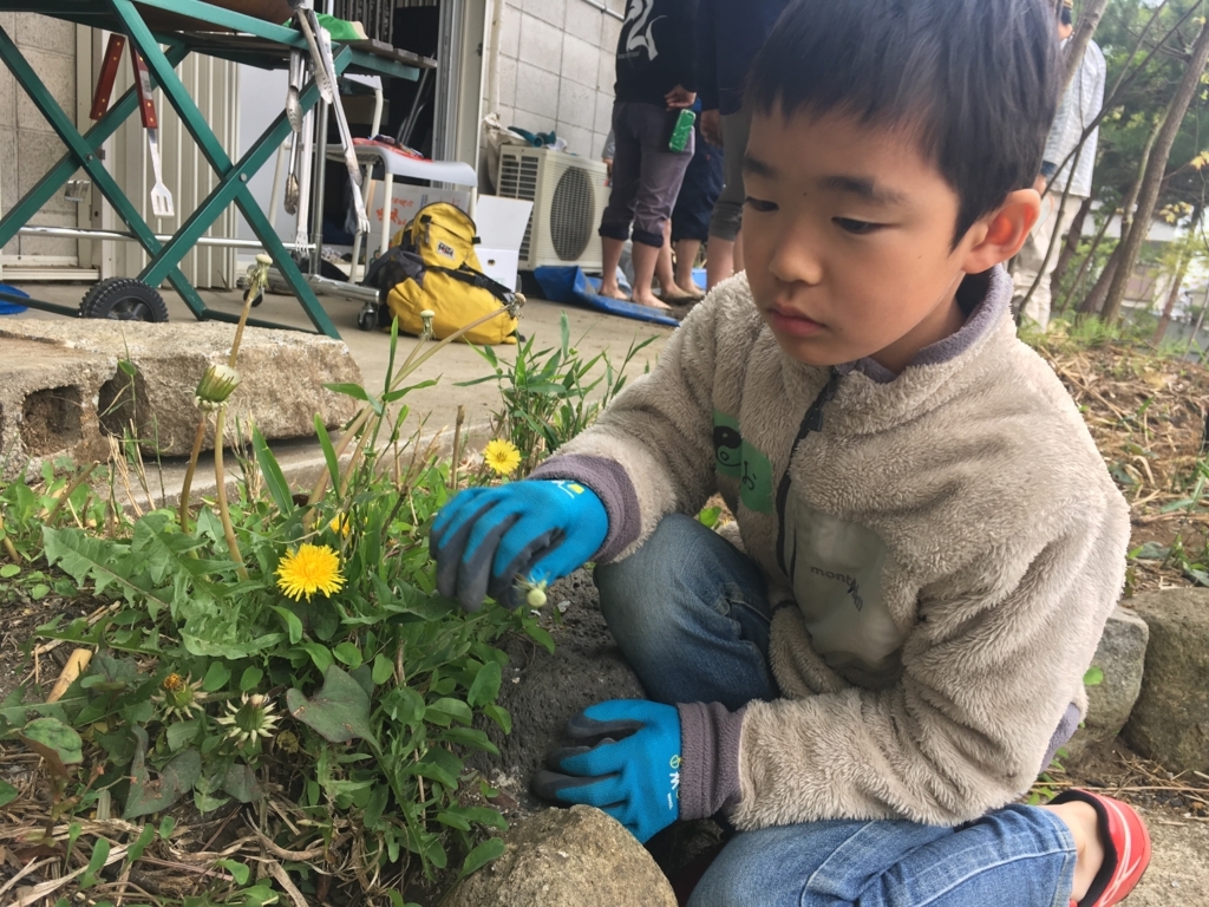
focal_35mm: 29
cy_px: 454
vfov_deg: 48.2
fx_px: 1013
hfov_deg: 61.7
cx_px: 604
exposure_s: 1/149
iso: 25
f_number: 2.2
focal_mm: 4.15
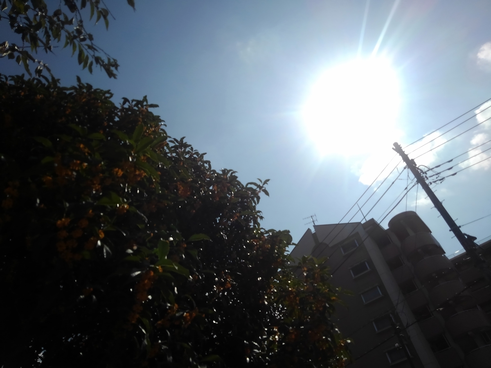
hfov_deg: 69.4
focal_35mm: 25
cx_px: 246
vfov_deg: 54.9
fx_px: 355
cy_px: 184
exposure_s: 1/10000
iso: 50
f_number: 2.2
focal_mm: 3.46
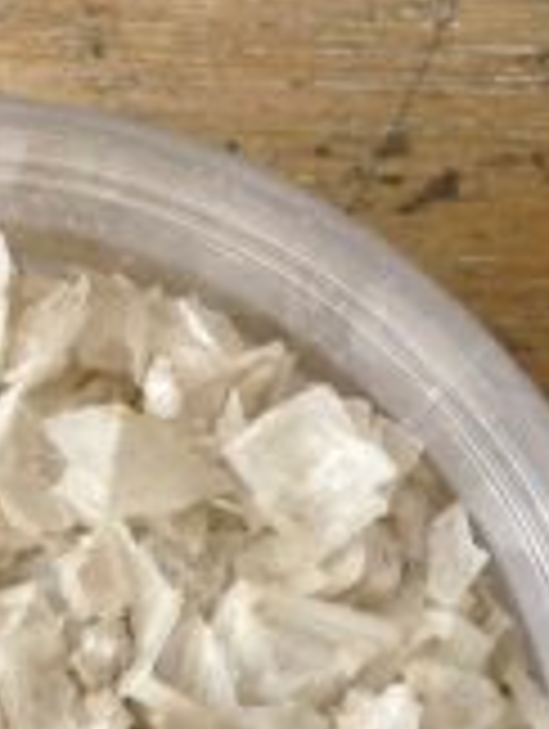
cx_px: -81
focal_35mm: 94
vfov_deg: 19.7
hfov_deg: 15.3
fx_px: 1983
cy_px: 850
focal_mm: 6.3
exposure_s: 1/100
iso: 80
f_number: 4
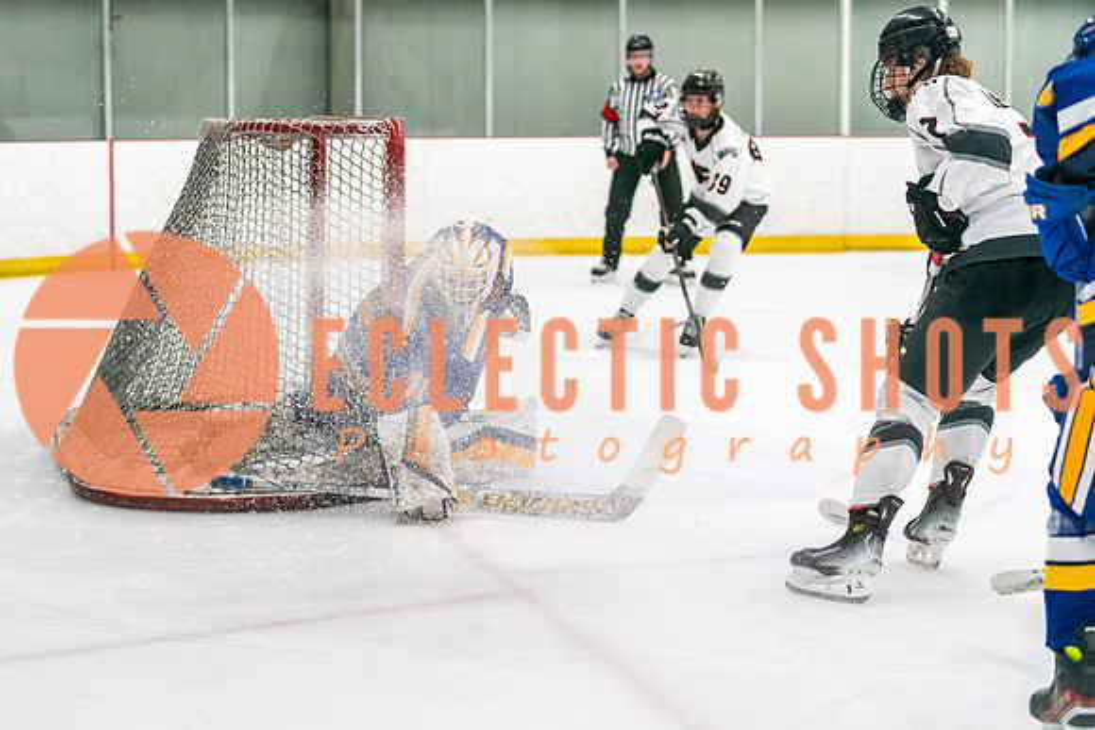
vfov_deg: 16.1
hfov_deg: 23.9
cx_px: 432
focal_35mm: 85
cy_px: 442
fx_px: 2577
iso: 3200
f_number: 2.8
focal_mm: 70
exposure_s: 1/1250
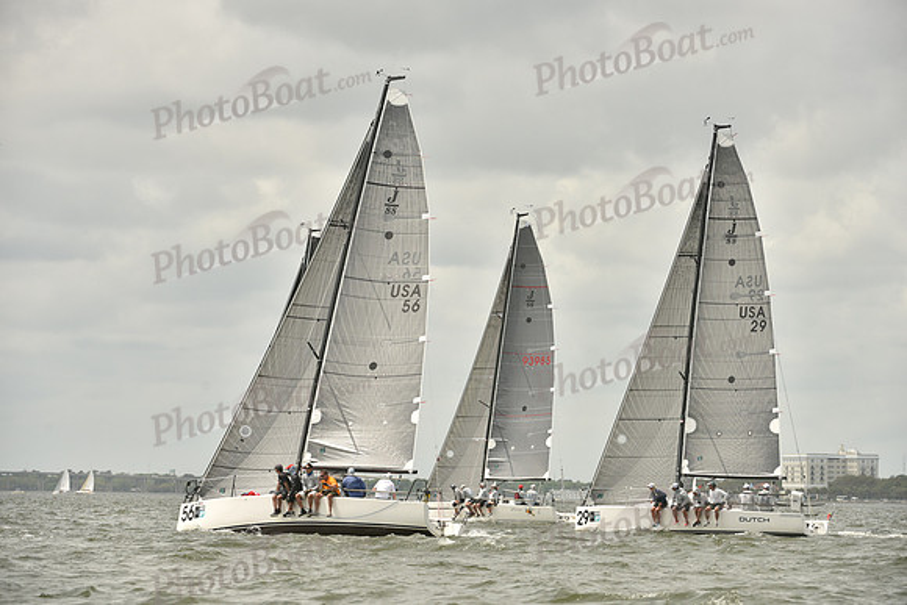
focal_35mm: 200
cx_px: 454
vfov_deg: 6.9
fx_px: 5040
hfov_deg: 10.3
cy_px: 302
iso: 320
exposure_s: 1/1250
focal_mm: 200
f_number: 7.1
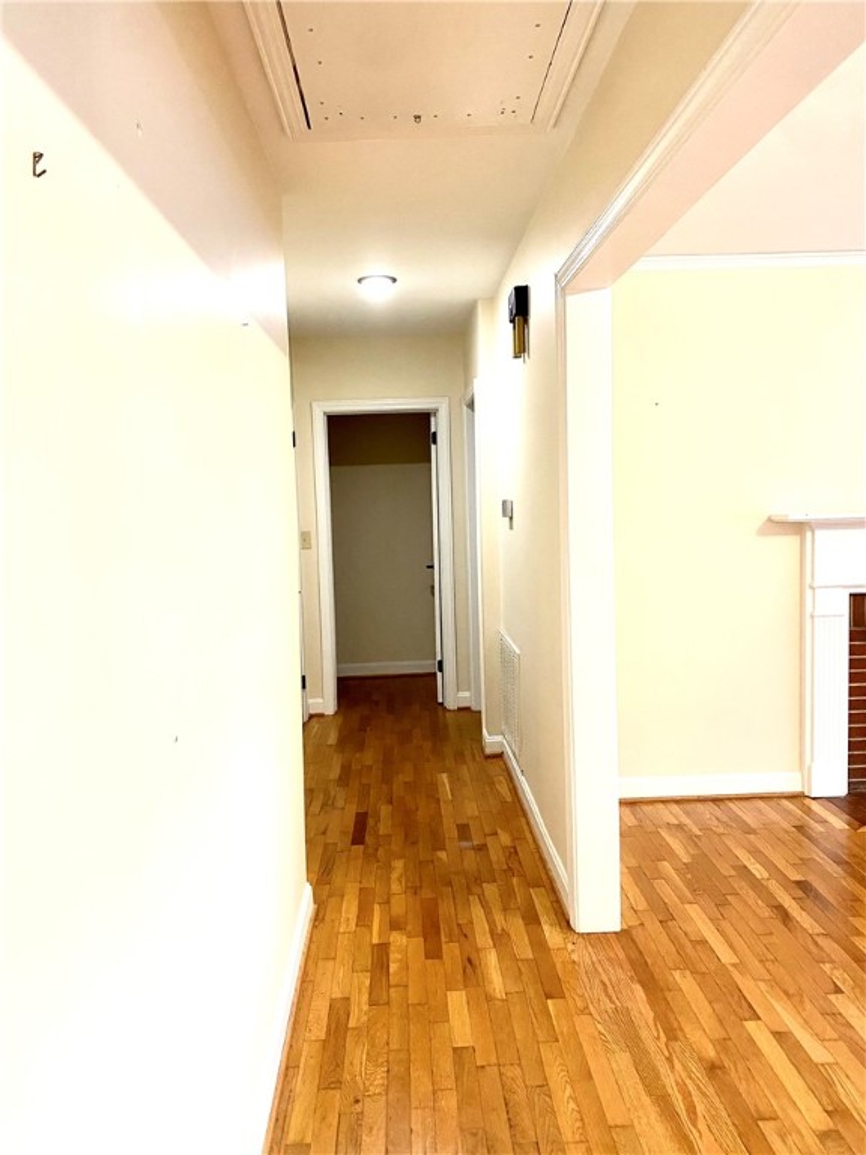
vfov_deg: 67.3
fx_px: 867
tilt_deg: -3.6
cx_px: 433
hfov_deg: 53.1
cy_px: 578
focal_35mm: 26
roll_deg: +0.9
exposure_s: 1/60
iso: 320
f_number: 1.8
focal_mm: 4.25
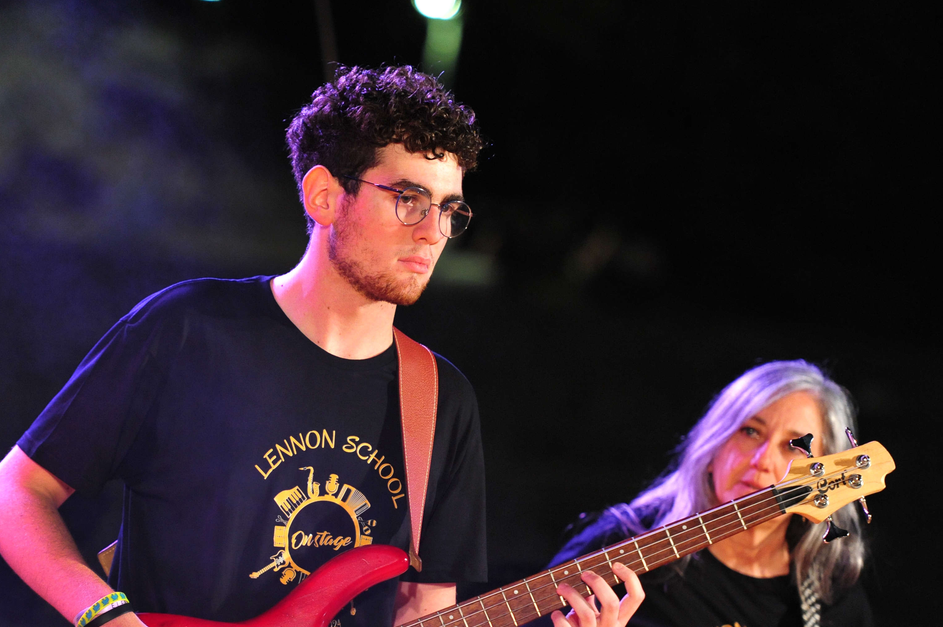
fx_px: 5681
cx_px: 372
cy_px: 430
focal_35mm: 217
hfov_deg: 9.5
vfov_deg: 6.3
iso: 3200
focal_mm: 155
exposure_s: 1/160
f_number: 2.8
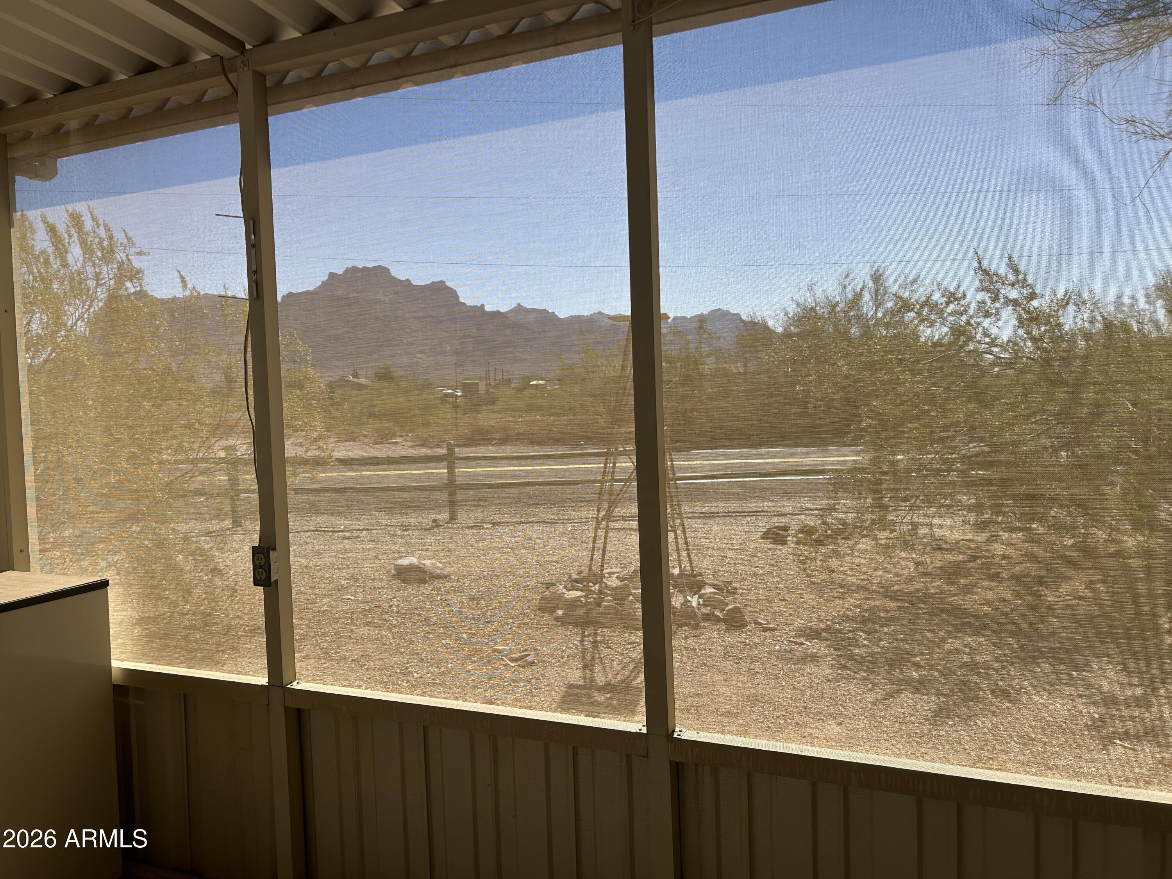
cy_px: 440
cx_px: 586
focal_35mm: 26
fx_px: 880
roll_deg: +1.9
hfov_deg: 67.3
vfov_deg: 53.1
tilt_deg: -1.4
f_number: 1.5
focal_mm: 5.7
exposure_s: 1/2695
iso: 50
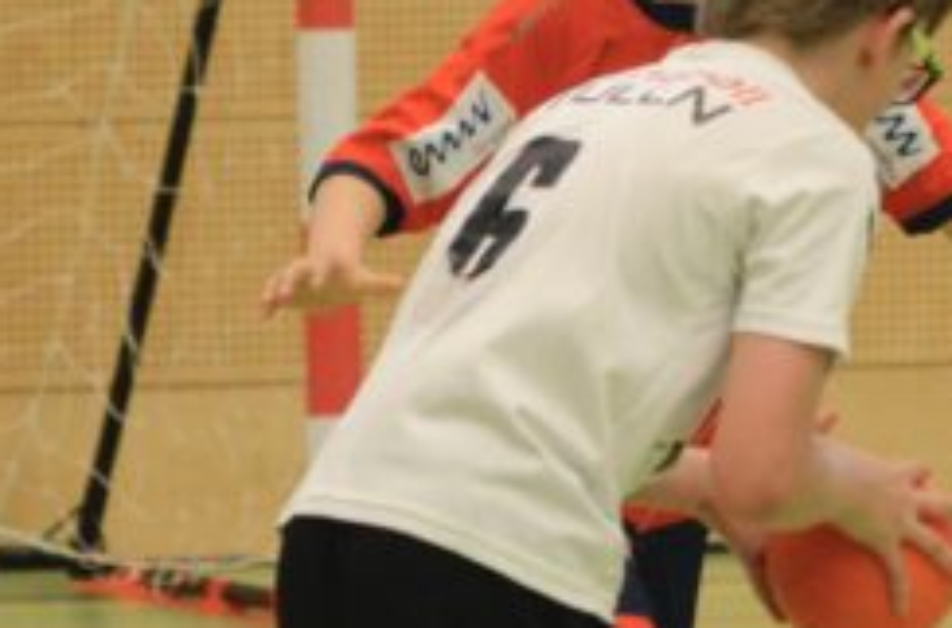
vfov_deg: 1.6
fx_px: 22434
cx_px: 667
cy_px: 378
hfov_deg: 2.4
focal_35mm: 851
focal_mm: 135
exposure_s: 1/500
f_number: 5
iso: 1000
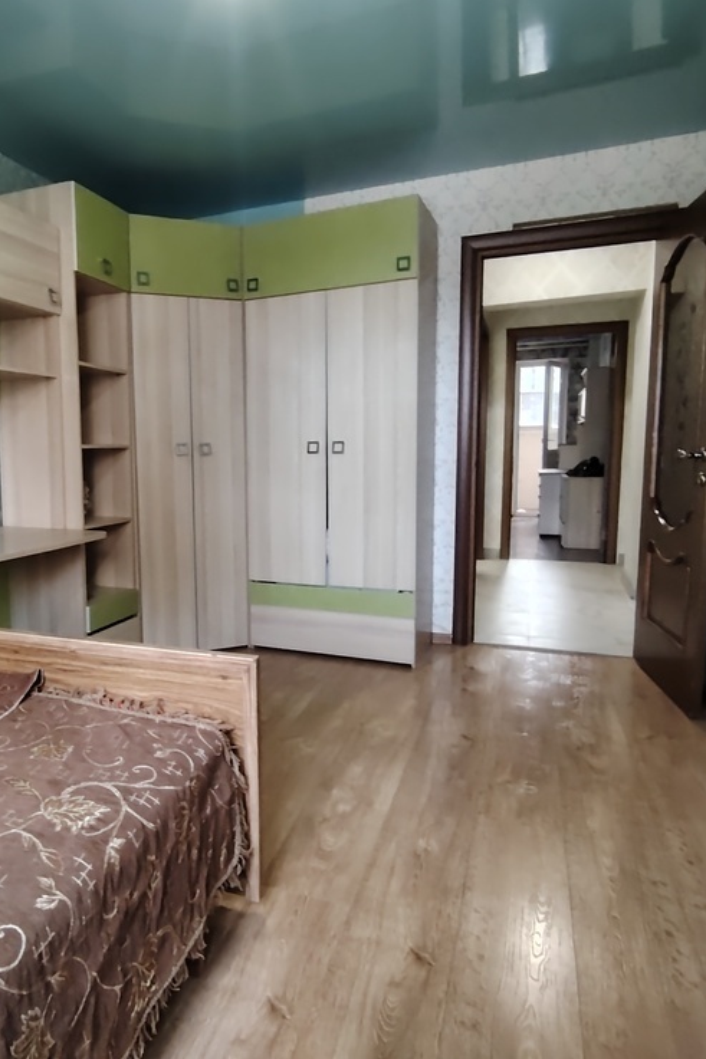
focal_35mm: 24
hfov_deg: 51.7
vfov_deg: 73.8
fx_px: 706
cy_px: 522
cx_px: 211
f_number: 2.2
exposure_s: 1/33.3
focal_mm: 1.42
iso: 341
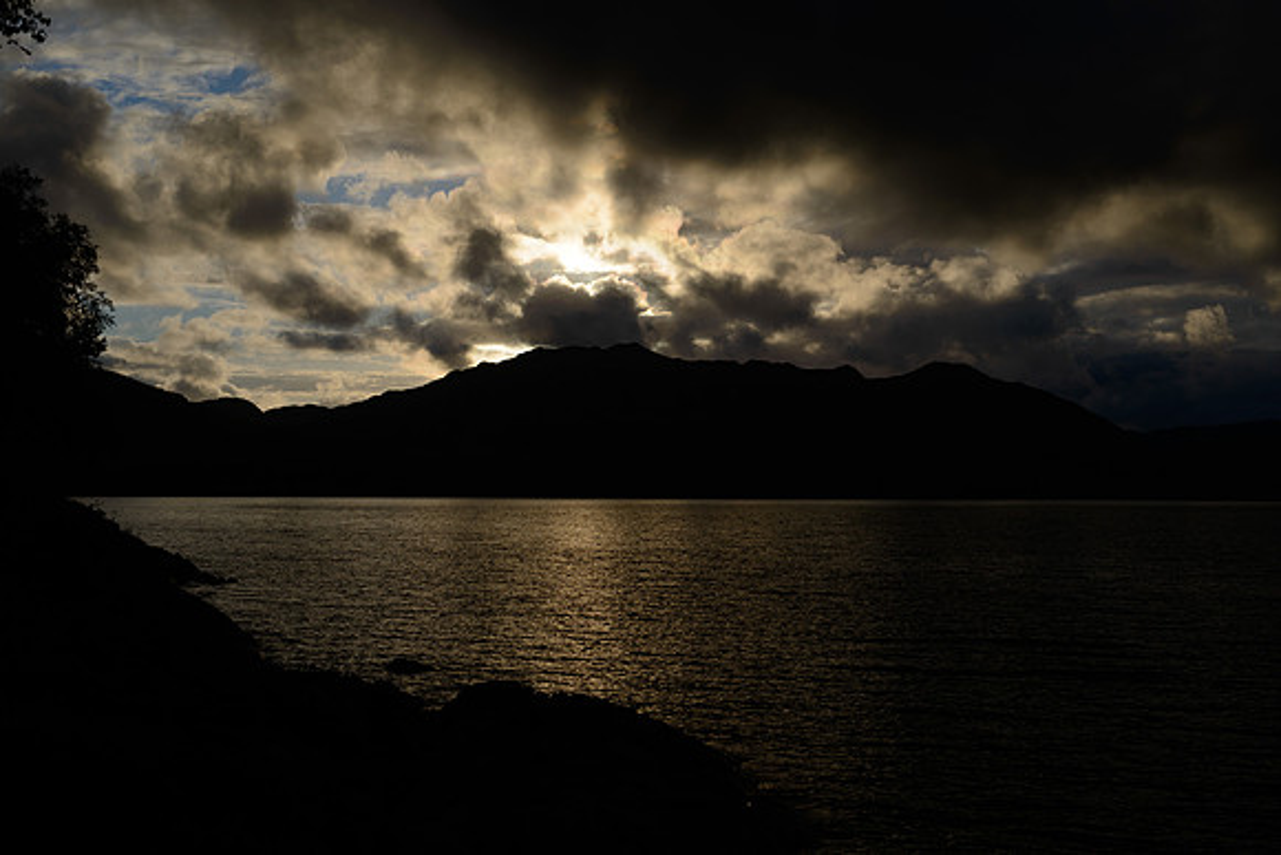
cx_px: 640
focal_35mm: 52
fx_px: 1851
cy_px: 428
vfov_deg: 26.0
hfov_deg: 38.2
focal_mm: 52
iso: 100
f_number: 8
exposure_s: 1/320
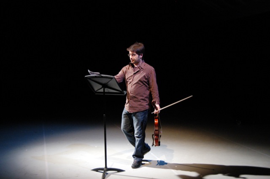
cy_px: 90
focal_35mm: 48
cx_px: 135
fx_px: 360
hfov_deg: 41.2
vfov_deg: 28.0
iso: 1600
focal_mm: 32
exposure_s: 1/60
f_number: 4.5
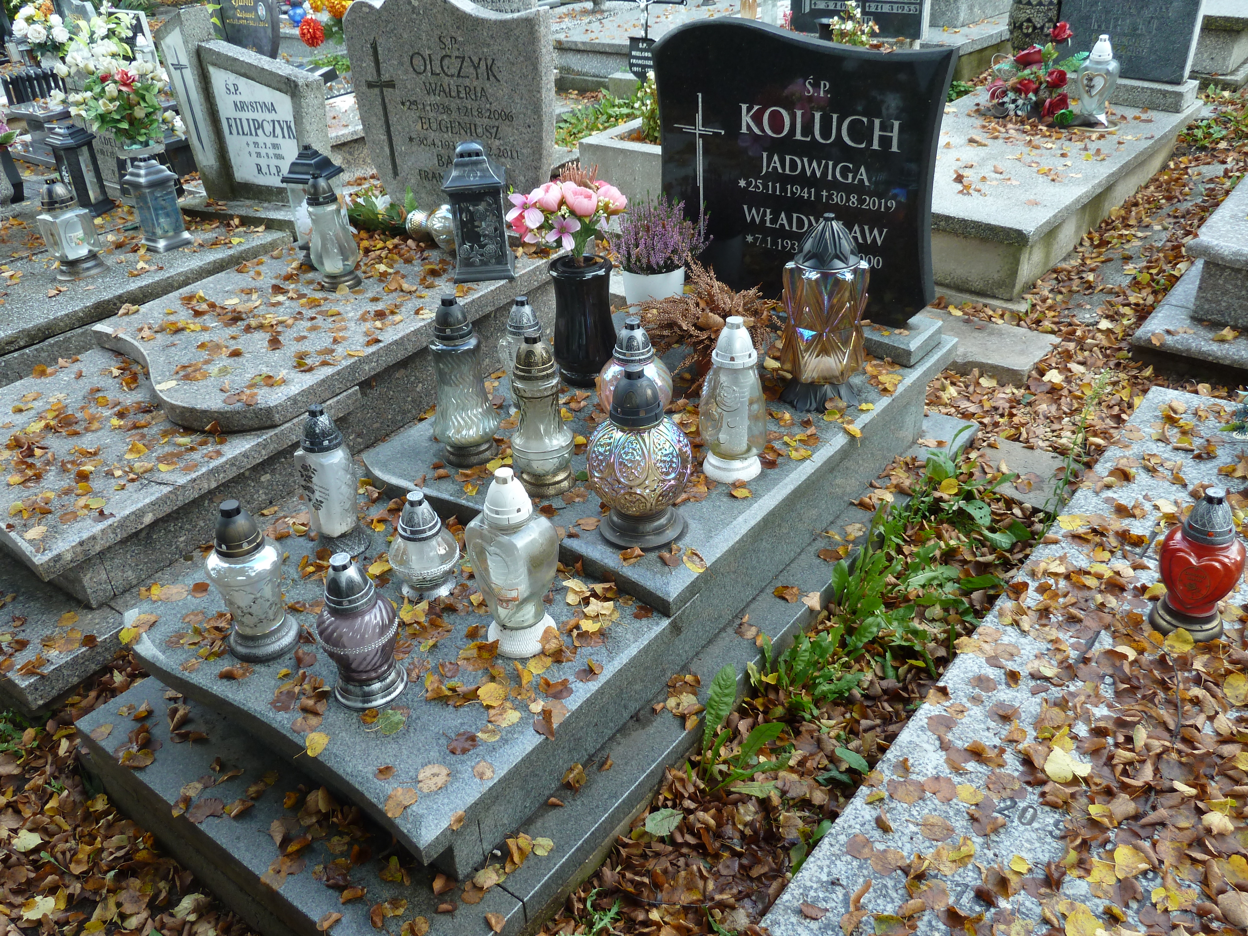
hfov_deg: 61.7
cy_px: 468
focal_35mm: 29
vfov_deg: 48.2
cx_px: 624
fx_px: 1046
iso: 80
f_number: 3.4
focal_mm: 4.7
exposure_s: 1/50
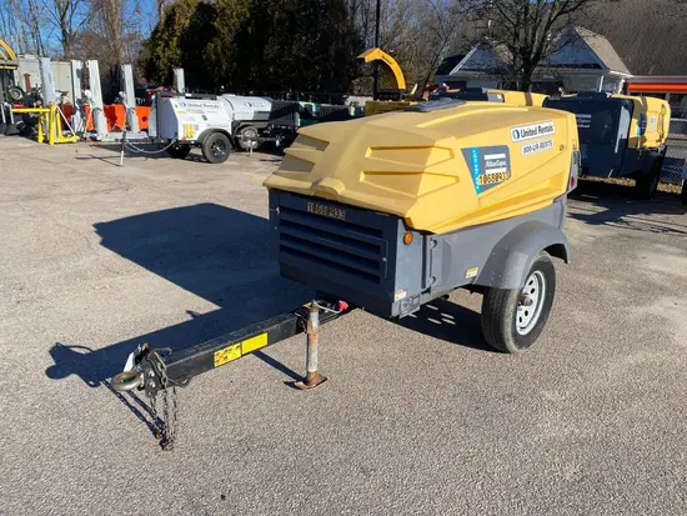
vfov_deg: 53.1
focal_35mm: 26
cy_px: 258
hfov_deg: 67.3
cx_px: 344
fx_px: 516
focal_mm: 4.25
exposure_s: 1/2625
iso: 32
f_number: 1.8
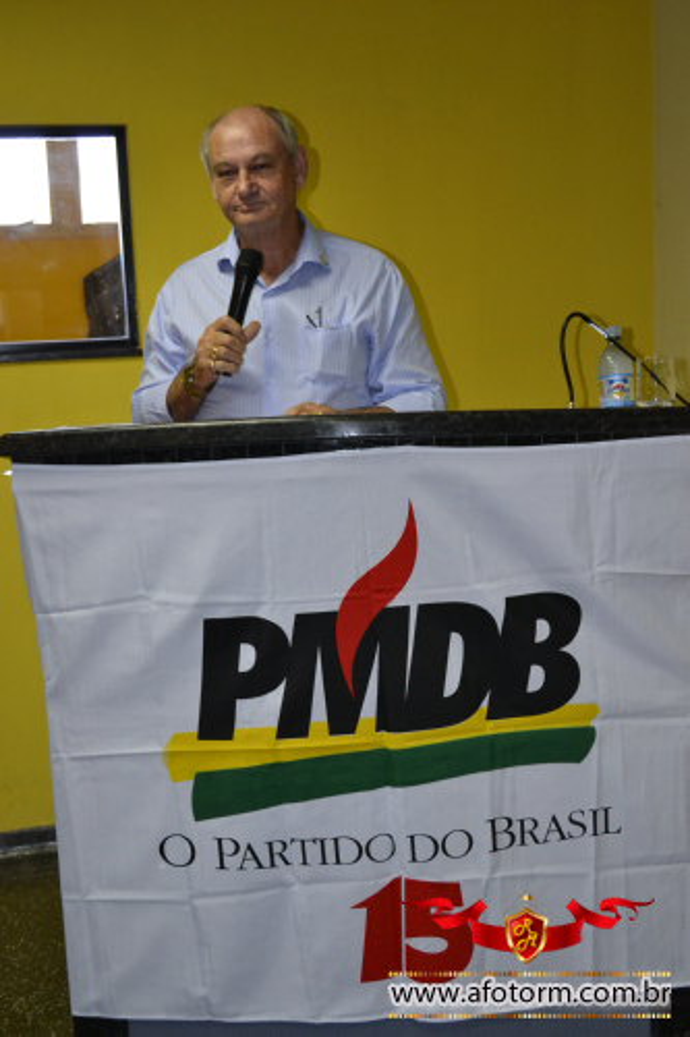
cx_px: 345
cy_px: 518
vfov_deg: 41.1
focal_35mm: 48
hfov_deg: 28.1
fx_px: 1381
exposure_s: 1/60
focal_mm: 32
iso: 1100
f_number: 4.8
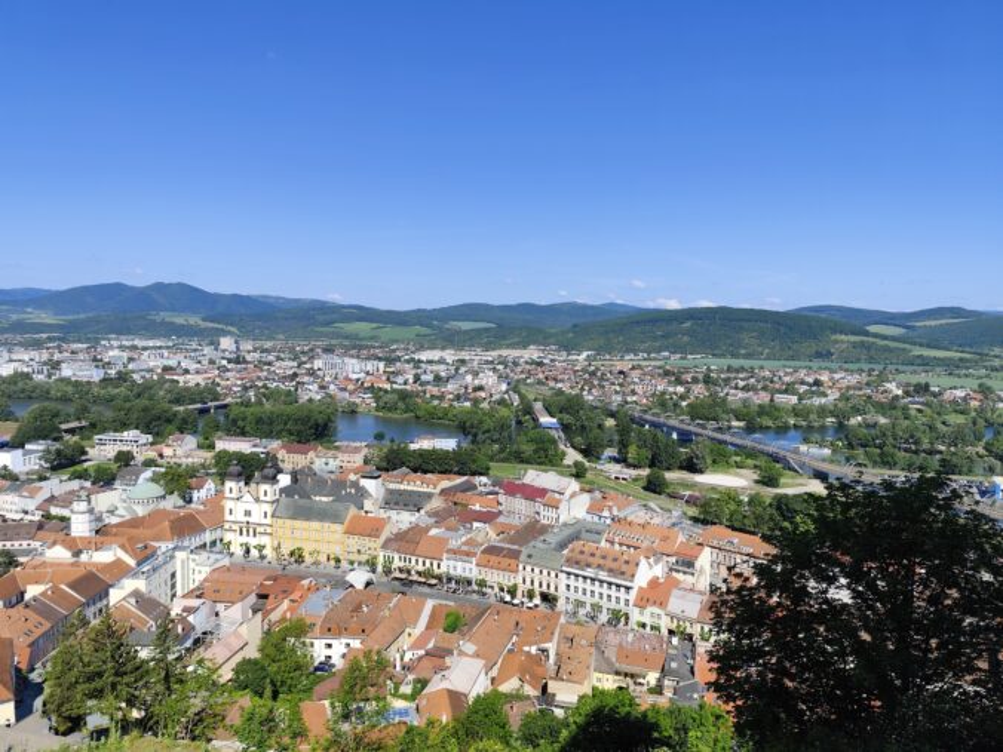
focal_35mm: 23
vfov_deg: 58.9
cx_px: 502
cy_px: 376
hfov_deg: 73.9
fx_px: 666
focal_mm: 6.19
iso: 50
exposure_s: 1/1156
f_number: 1.65
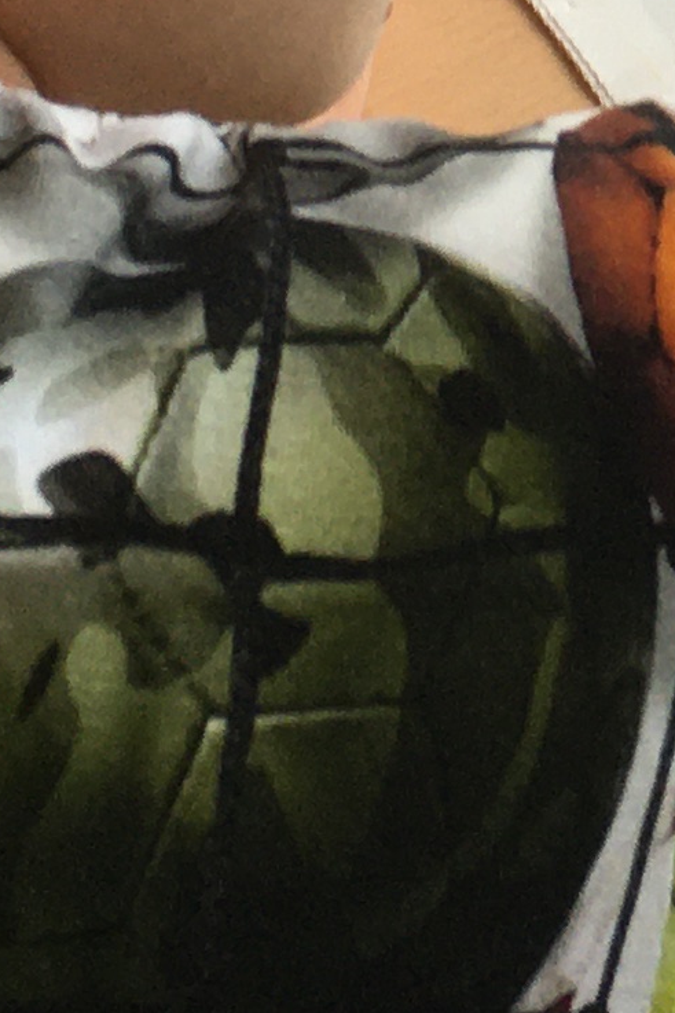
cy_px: -372
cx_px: 1283
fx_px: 4642
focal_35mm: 165
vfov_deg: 12.0
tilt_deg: -49.6
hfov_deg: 8.0
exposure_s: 1/100
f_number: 2.2
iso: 32
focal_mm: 4.15
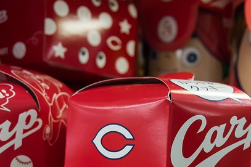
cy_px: 209
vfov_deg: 16.4
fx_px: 552
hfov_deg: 25.6
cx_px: 149
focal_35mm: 79
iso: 3200
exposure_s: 1/250
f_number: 4
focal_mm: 21
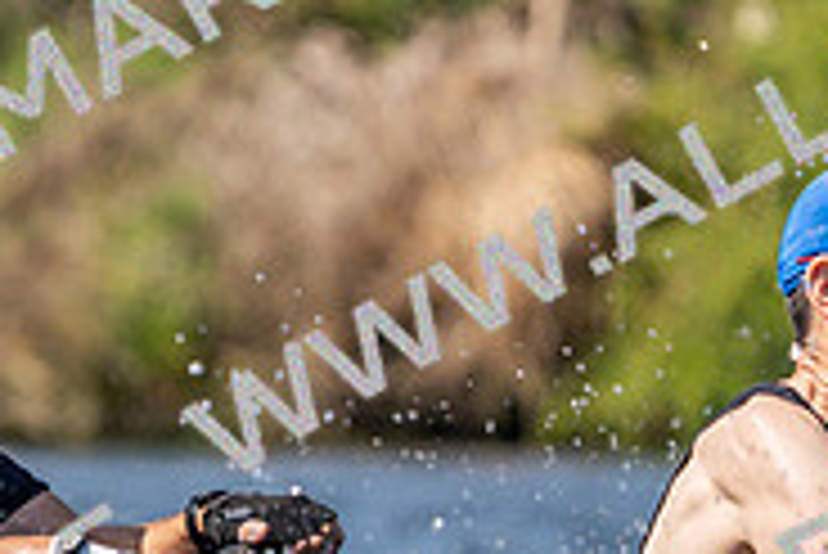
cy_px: 547
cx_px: -144
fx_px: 24306
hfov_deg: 2.0
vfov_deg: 1.3
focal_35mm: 1056
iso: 250
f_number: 6.3
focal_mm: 335
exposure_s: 1/2000
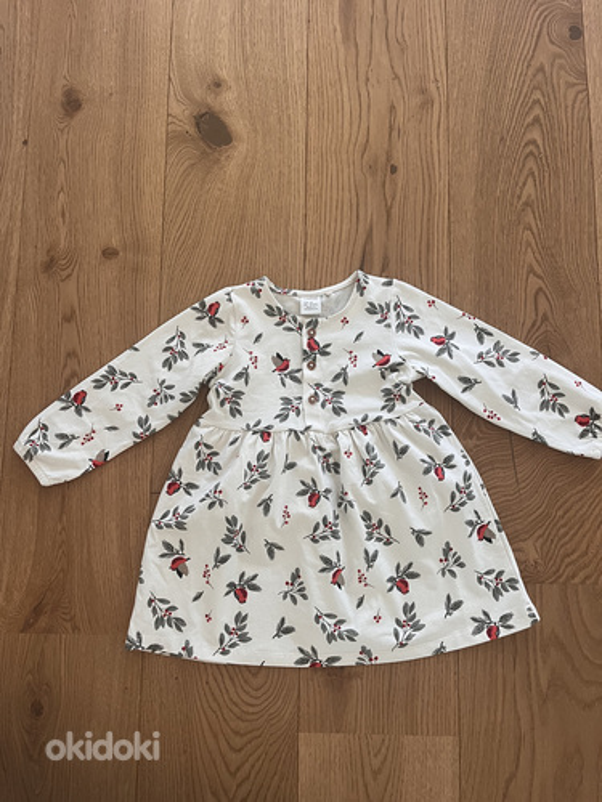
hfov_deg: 53.1
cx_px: 301
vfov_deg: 67.3
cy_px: 401
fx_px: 603
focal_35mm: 26
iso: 125
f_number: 1.6
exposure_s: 1/80
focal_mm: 5.1
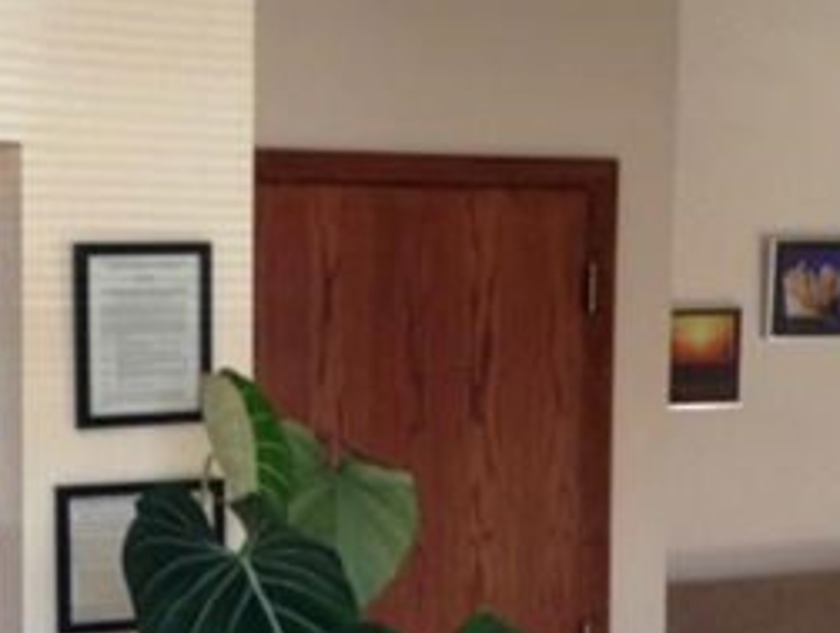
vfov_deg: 17.5
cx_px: 127
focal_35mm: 84
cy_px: 492
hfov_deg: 22.8
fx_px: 2041
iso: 50
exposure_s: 1/30
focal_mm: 4.12
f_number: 2.4
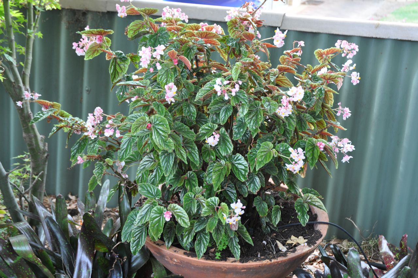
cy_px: 139
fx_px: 609
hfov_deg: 37.9
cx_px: 209
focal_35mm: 52
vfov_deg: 25.7
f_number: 4.2
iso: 400
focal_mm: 35
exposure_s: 1/60
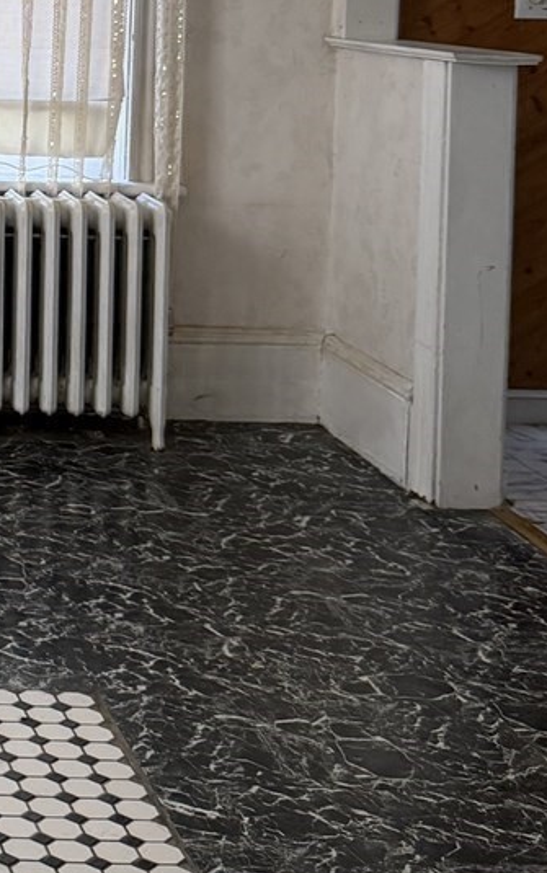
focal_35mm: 73
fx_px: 1739
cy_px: 36
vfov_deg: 26.9
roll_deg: -2.1
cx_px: -359
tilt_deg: -3.4
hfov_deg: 15.9
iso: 200
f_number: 1.78
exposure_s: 1/143
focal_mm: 6.76
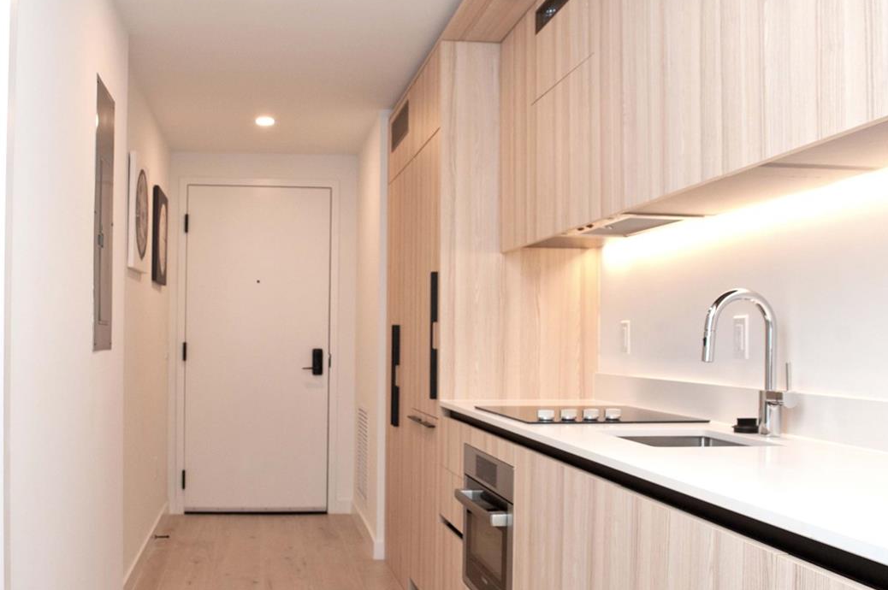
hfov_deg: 51.5
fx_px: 912
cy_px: 335
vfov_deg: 35.8
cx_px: 349
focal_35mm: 37
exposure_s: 1/100
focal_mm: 24
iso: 640
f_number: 5.6
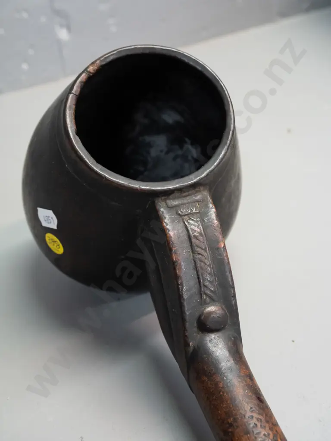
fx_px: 637
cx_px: 166
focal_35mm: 50
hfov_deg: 29.1
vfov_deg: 38.2
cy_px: 220
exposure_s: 1/80
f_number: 5
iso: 3200
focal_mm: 25
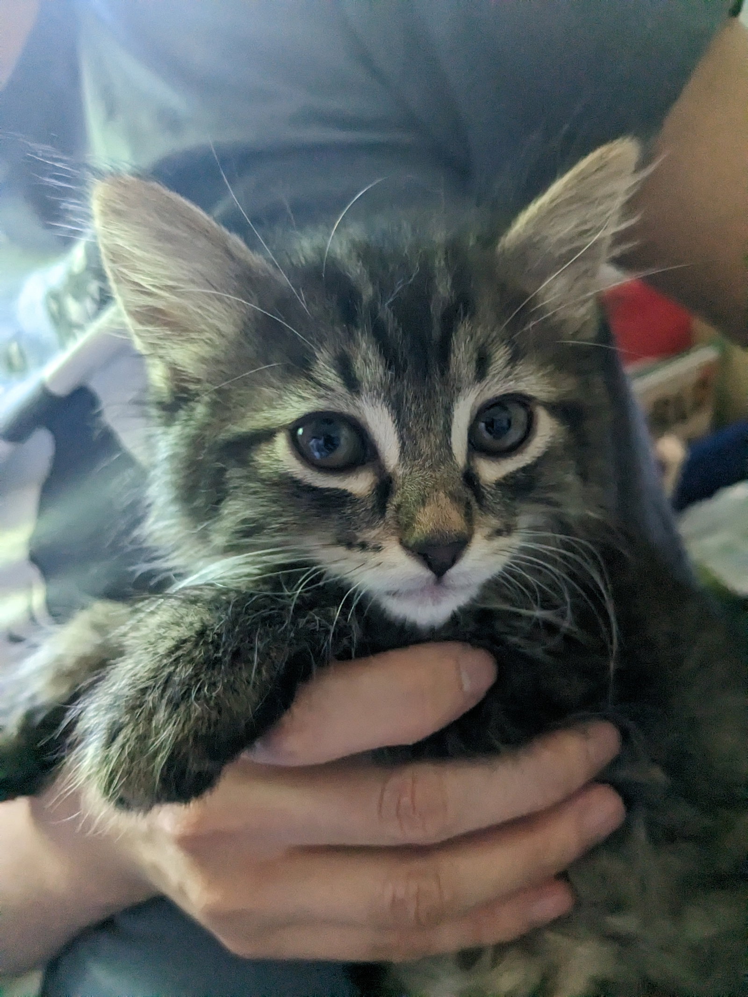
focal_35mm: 27
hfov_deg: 51.4
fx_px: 778
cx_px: 374
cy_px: 498
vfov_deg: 65.3
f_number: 1.73
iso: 2034
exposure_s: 1/120
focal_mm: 4.38
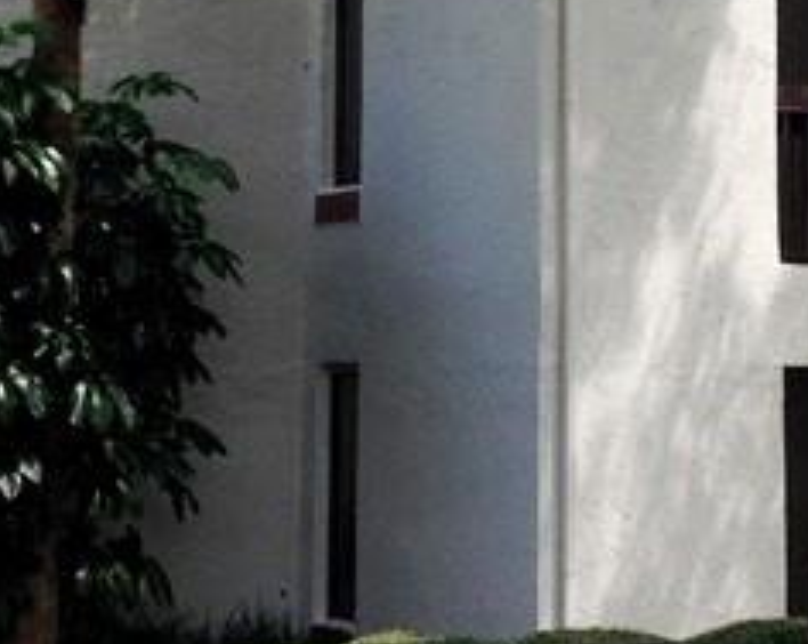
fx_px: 2769
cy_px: 45
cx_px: 527
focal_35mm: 116
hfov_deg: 16.6
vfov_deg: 13.1
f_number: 2.4
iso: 50
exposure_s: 1/449
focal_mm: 4.28
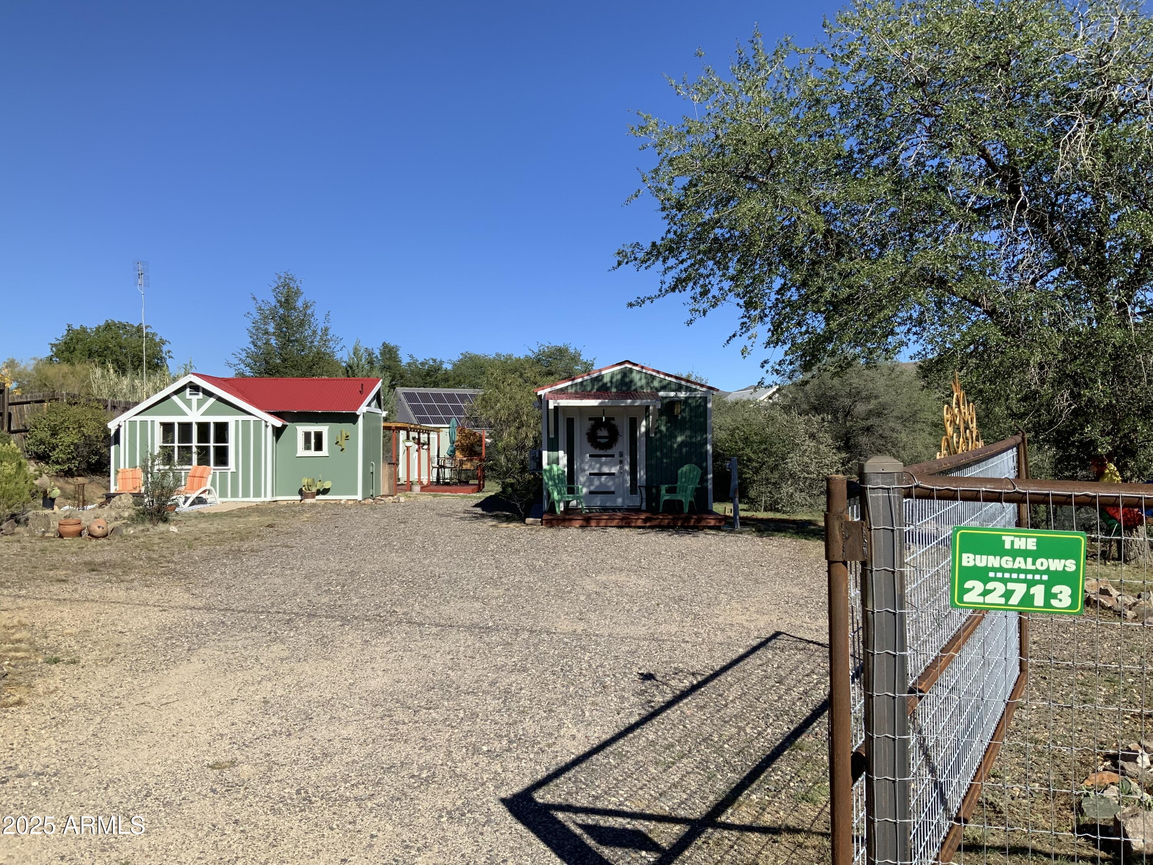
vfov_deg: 48.2
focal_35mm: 29
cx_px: 576
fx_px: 966
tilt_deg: +1.1
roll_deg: +0.6
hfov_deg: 61.7
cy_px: 432
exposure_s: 1/2320
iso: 16
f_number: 1.8
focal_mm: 3
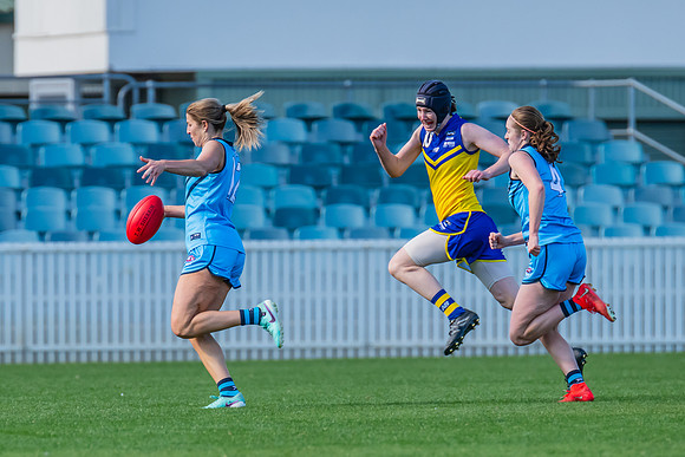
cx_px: 188
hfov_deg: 2.7
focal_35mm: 772
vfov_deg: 1.8
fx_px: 14697
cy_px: 225
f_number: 6.3
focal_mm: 420
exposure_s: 1/1250
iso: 800
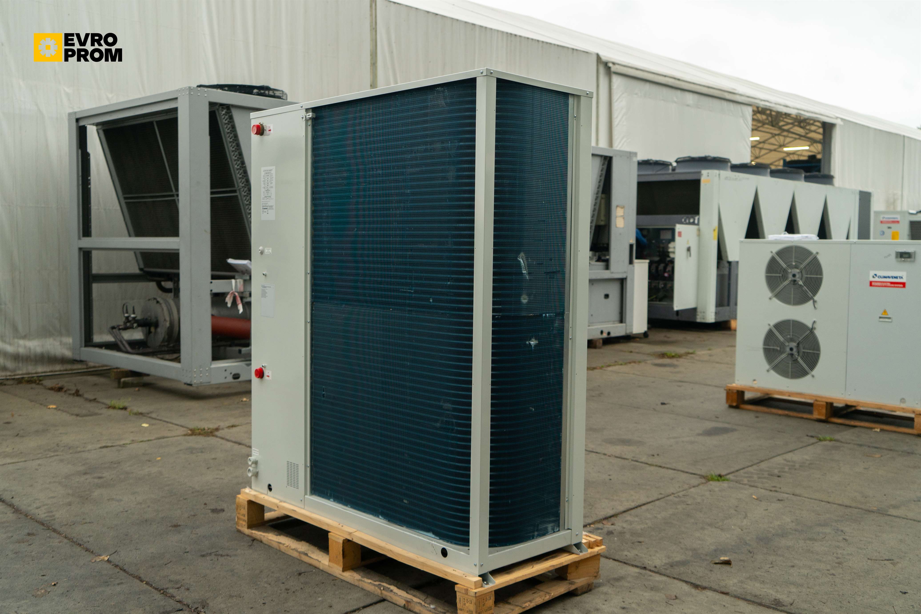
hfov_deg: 57.2
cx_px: 460
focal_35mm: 33
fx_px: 844
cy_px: 307
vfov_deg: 40.0
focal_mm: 33
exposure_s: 1/80
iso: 400
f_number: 4
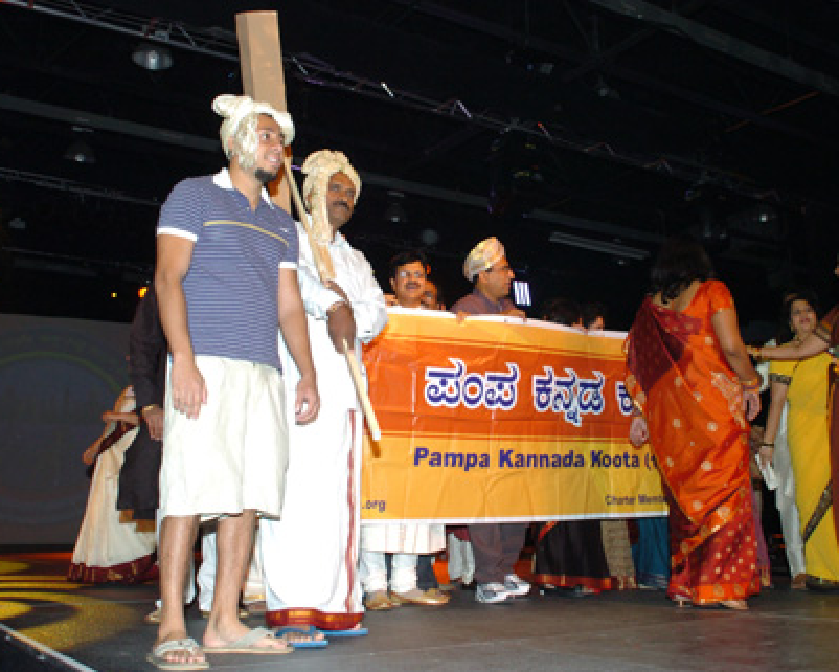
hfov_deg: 50.6
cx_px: 446
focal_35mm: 36
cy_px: 298
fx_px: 887
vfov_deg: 41.4
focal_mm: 17
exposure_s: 1/200
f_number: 4.5
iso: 400
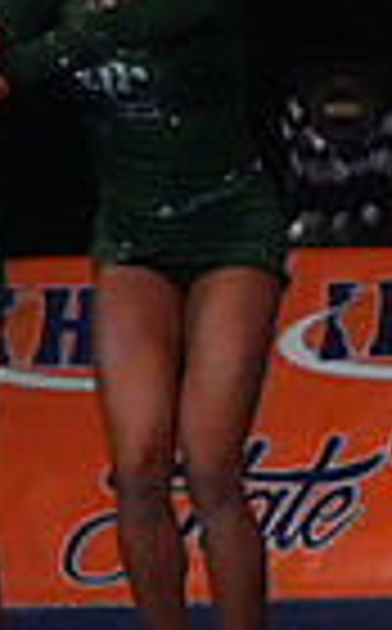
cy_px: 110
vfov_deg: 2.6
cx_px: 1280
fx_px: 13783
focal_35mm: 803
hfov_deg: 1.6
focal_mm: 190
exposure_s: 1/1250
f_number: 5.6
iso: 16000
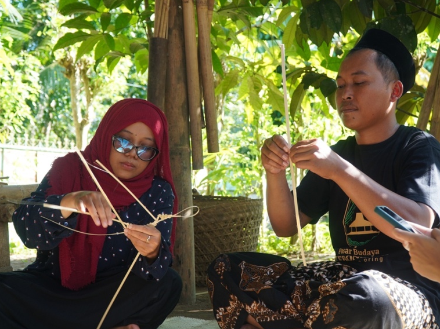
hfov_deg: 36.1
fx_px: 673
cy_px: 166
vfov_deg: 27.5
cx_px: 244
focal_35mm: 53
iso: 100
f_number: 4.5
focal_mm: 32
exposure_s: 1/50
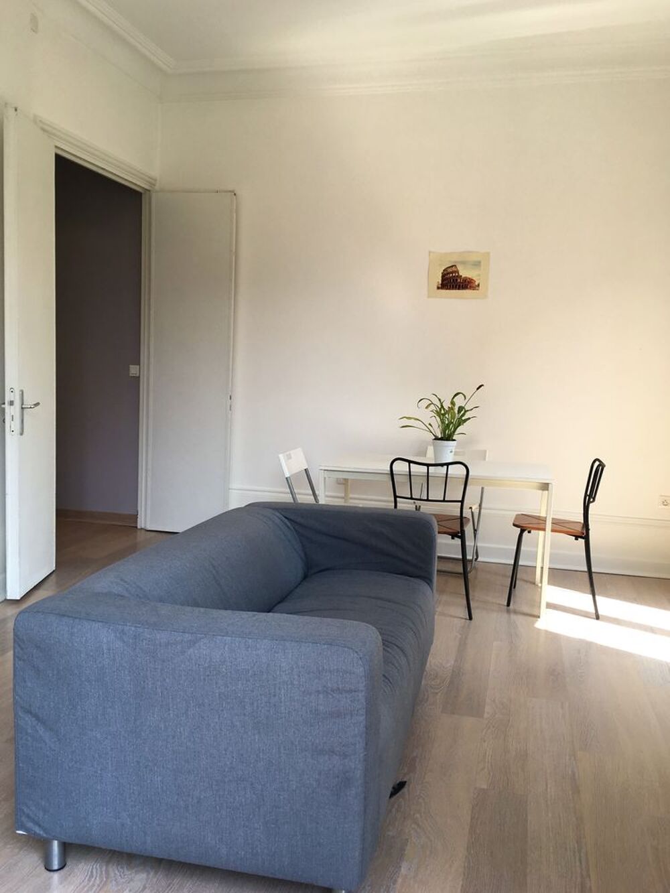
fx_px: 748
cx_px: 335
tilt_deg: -5.4
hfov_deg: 48.2
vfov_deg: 61.7
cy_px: 446
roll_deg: -0.6
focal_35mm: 29
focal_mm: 4.15
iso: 25
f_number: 2.2
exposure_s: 1/100
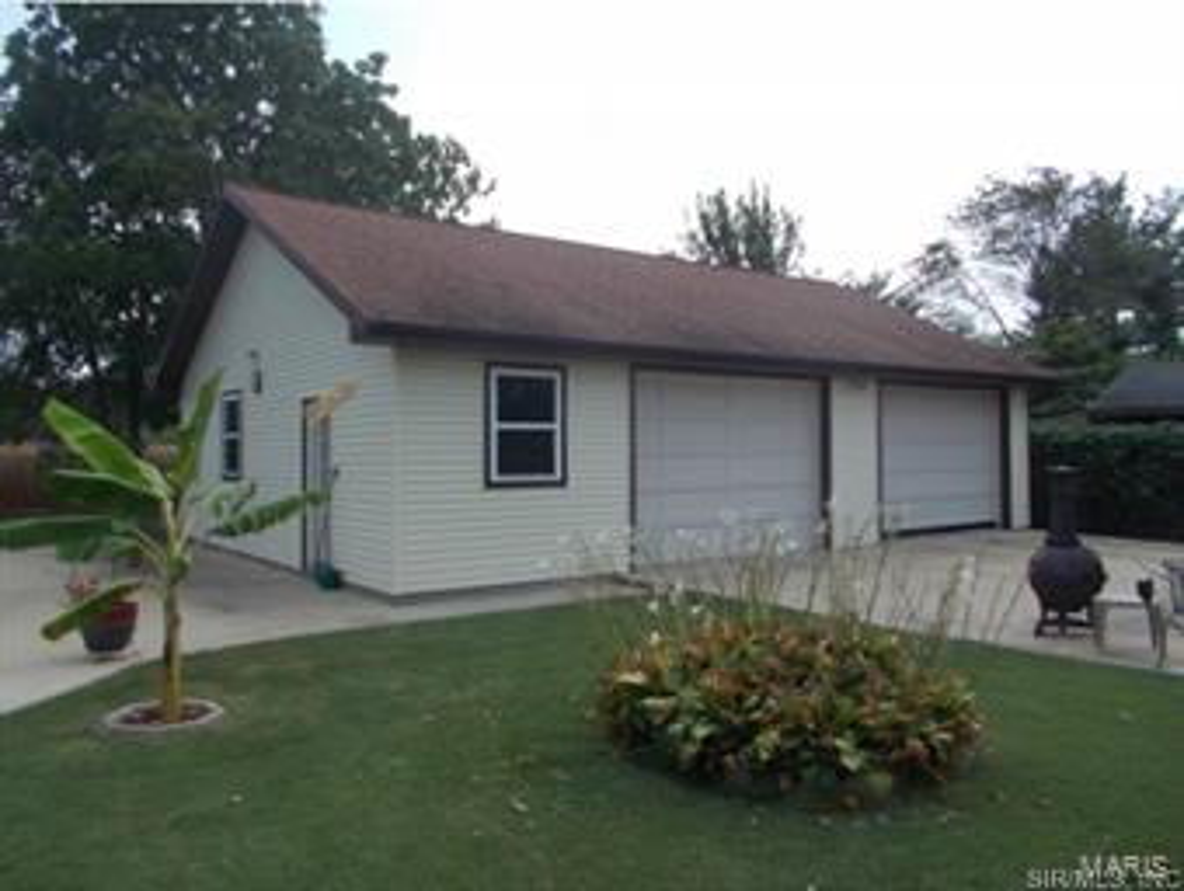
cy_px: 446
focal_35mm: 26
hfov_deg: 67.2
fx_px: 891
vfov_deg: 53.2
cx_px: 592
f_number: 8
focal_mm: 4.6
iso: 80
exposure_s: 1/125
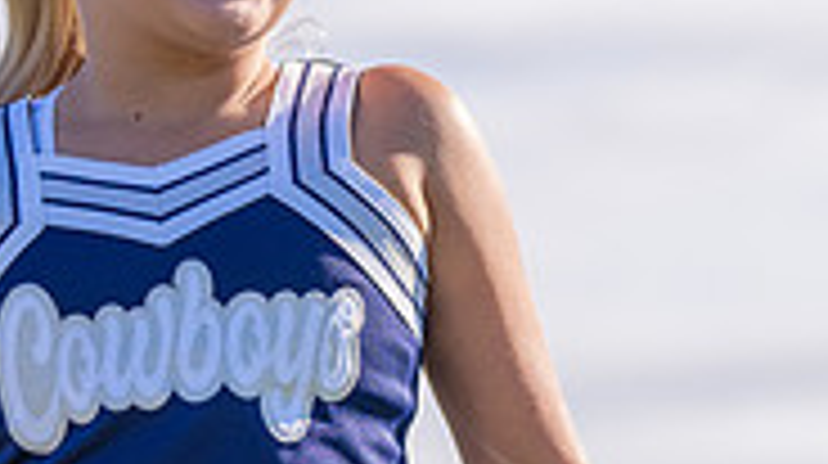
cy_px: 309
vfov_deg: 3.5
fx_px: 7544
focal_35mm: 344
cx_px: 126
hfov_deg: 6.3
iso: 100
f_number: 2.8
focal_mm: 104
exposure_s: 1/1250
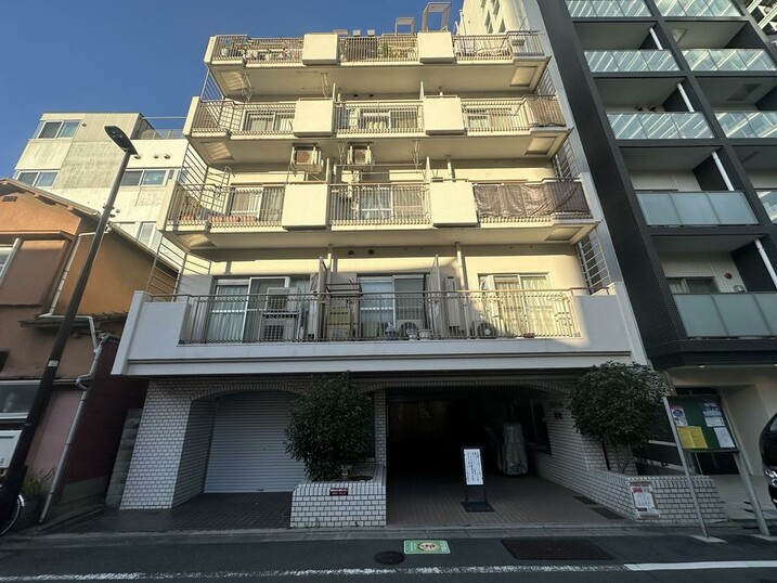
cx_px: 388
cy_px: 292
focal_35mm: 14
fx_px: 314
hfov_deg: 102.1
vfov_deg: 85.7
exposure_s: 1/988
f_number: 2.2
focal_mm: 2.22
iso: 50
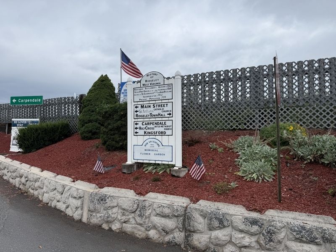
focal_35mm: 24
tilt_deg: +10.4
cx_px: 168
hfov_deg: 71.6
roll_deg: +0.7
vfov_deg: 56.8
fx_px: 233
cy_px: 126
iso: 80
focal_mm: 6.76
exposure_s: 1/1337
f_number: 1.78
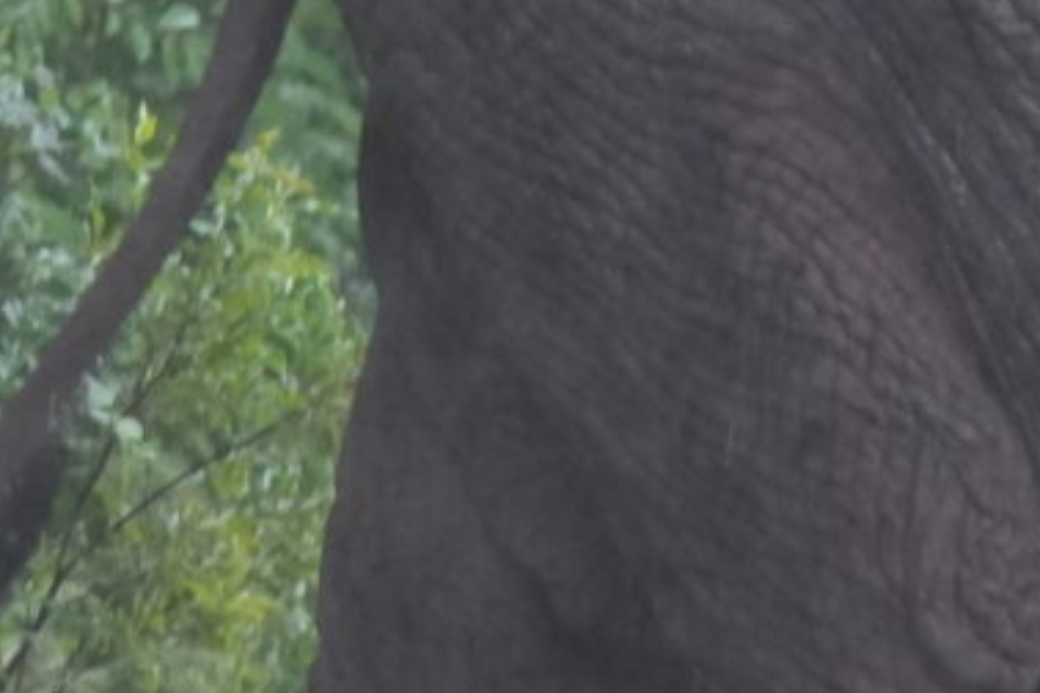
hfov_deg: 1.8
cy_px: 98
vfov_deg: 1.2
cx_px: 2204
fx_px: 33098
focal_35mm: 1146
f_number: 5.6
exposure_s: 1/250
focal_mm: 211.7
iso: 4000
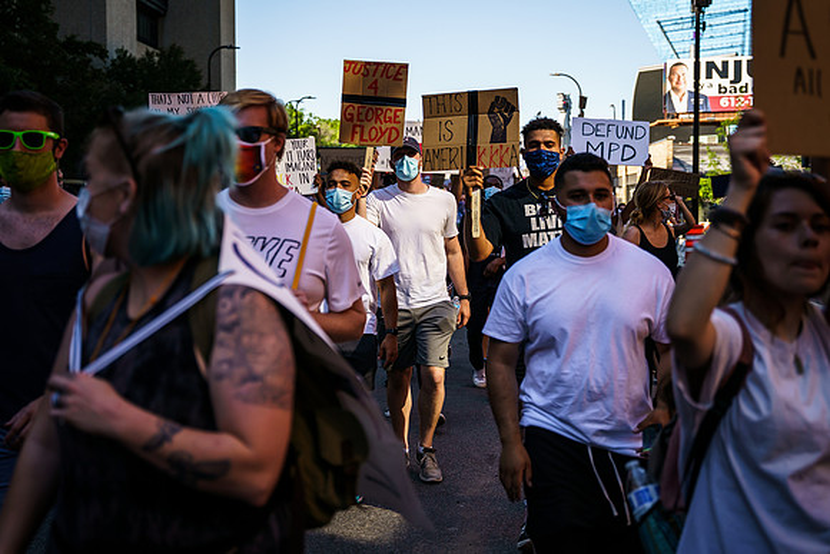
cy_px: 244
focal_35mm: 47
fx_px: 1090
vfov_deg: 28.5
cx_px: 415
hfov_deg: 41.7
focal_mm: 41.4
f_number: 2.8
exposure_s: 1/1600
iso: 200
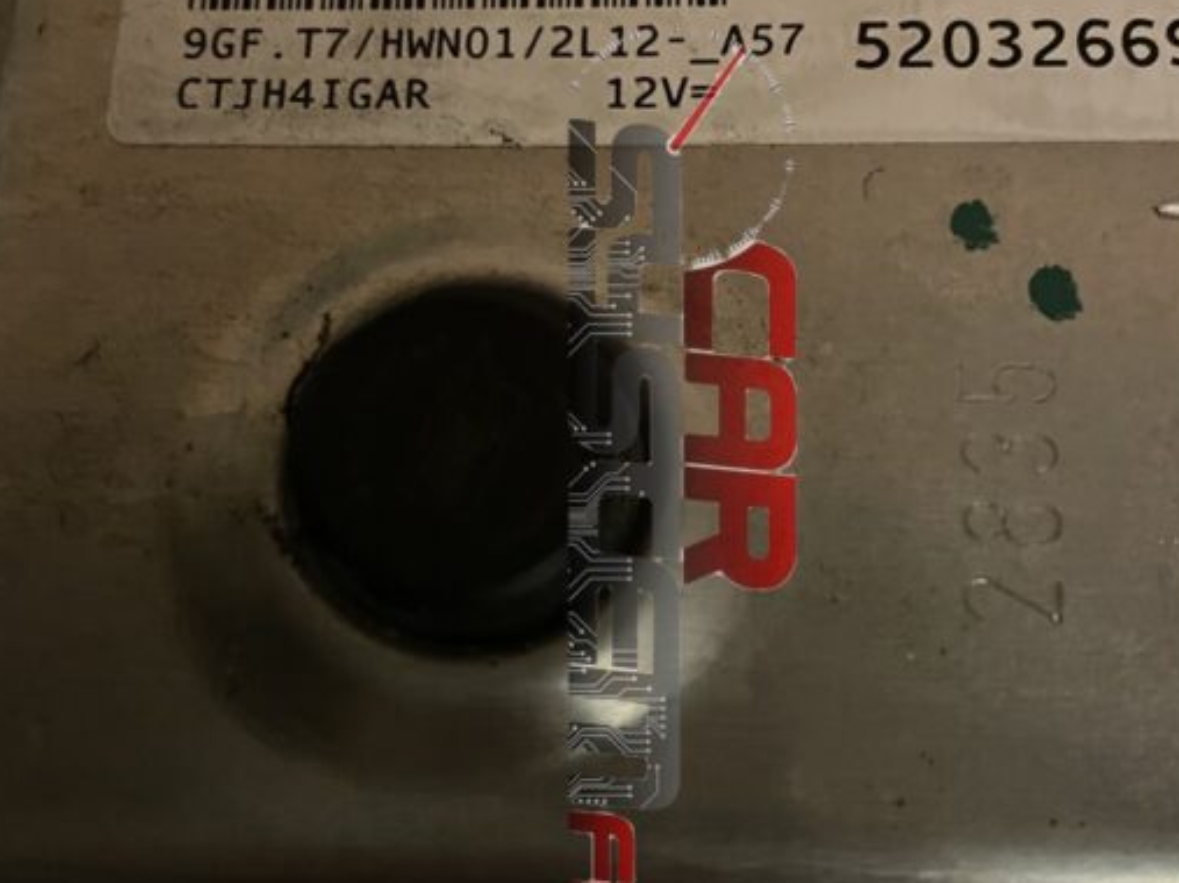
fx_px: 1396
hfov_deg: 45.6
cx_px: 684
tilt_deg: -65.9
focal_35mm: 41
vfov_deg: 35.1
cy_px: 451
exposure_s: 1/25
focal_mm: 4.2
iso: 1000
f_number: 1.6
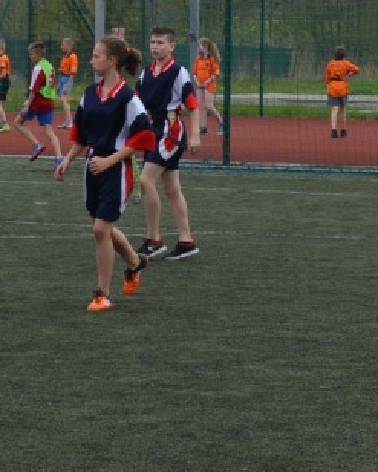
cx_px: -47
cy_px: 46
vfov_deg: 8.6
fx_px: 3128
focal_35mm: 224
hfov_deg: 6.9
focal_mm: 48
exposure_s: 1/250
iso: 140
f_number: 8
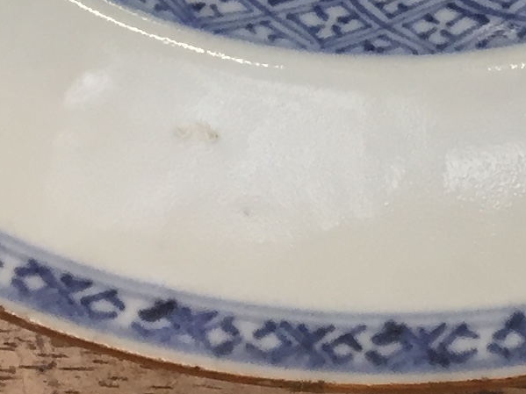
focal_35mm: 158
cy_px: -548
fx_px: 2400
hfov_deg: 12.5
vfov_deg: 8.6
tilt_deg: -75.3
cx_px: 380
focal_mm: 4.15
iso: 32
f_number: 2.2
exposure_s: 1/33
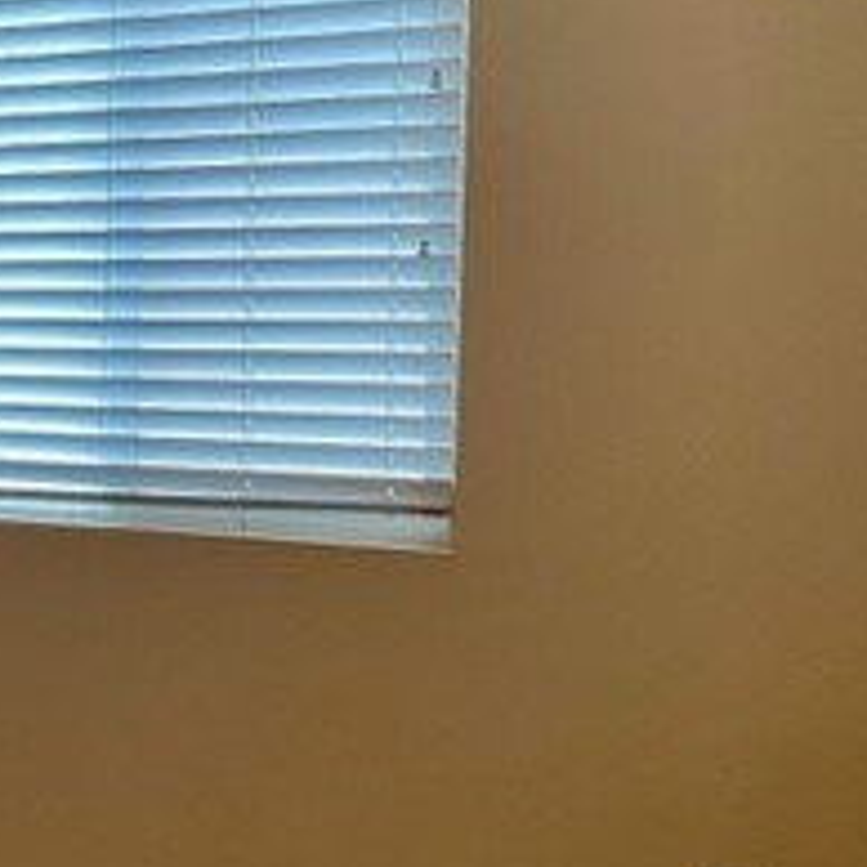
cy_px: 398
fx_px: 2154
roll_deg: +0.7
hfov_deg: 19.6
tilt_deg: -4.3
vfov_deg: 22.8
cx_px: -465
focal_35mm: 76
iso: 80
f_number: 1.6
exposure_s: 1/60
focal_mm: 5.1
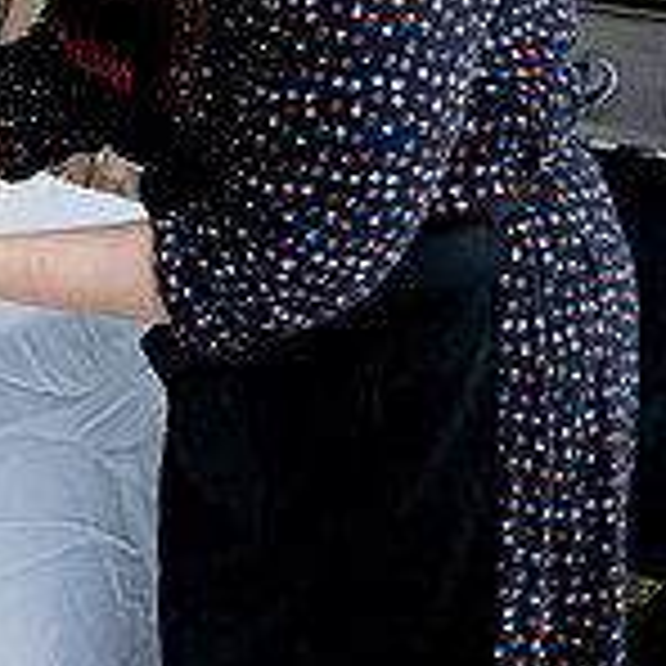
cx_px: -216
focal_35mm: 93
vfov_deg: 18.3
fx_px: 2024
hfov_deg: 17.5
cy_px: 47
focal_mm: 28
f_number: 5.6
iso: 250
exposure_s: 1/250
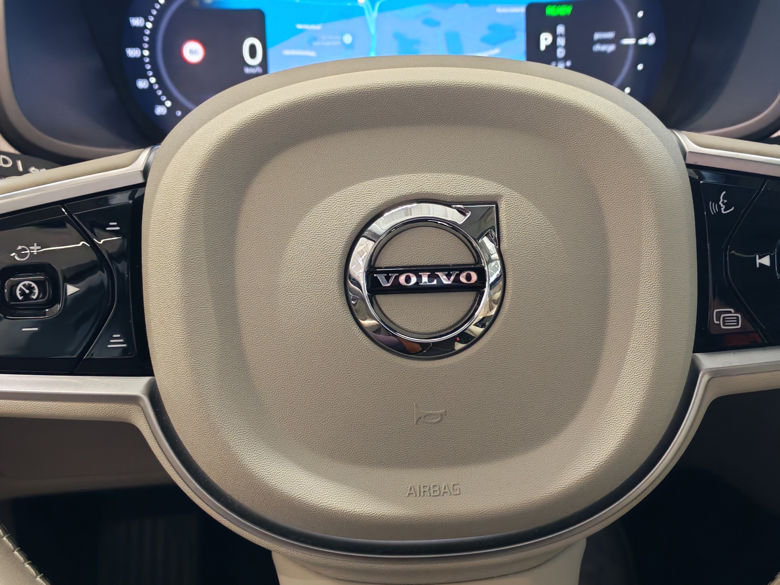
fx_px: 1172
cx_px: 451
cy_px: 252
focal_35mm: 52
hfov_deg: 36.7
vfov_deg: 28.0
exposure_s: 1/100
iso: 640
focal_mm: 6.12
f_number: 1.9
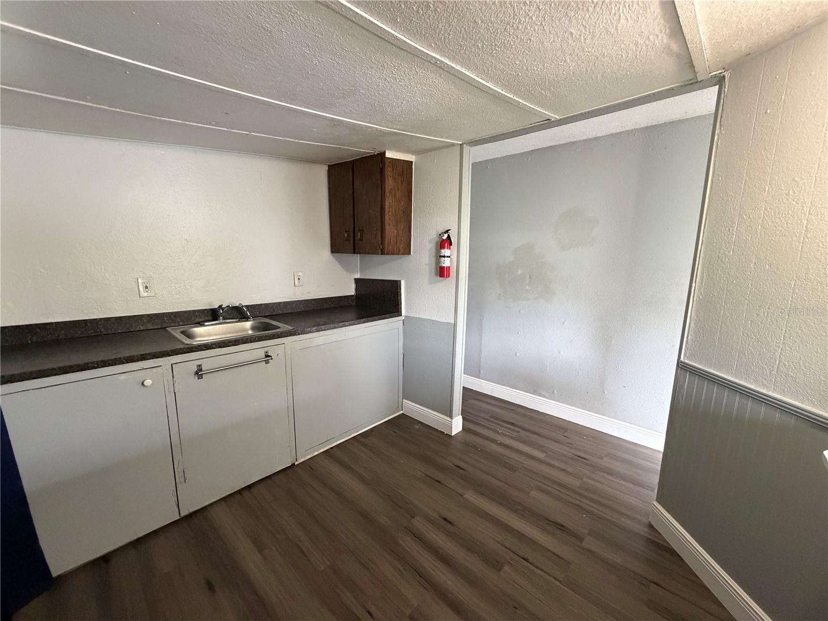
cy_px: 310
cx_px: 414
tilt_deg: -8.7
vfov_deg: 85.7
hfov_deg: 102.1
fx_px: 335
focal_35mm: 14
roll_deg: -1.8
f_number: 2.2
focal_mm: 2.22
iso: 500
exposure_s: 1/60
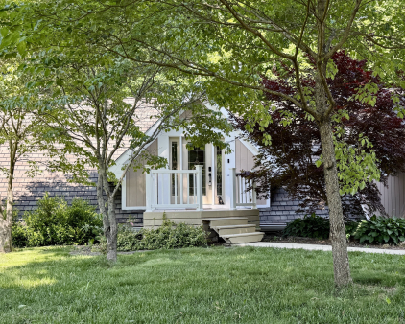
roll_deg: +1.5
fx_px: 444
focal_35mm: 37
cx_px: 235
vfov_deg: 40.0
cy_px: 192
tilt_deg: +1.4
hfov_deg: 48.9
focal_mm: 6.76
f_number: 1.78
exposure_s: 1/528
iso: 100
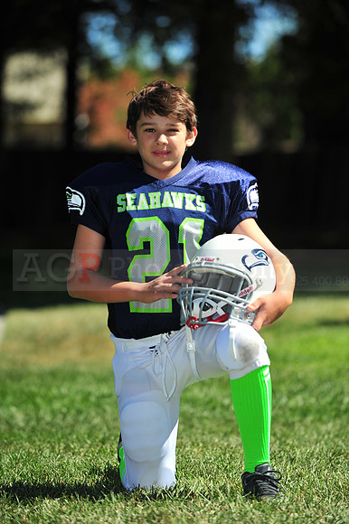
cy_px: 262
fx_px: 2693
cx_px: 174
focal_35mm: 185
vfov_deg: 11.1
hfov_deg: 7.4
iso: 400
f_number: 4.5
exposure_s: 1/4000
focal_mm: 185
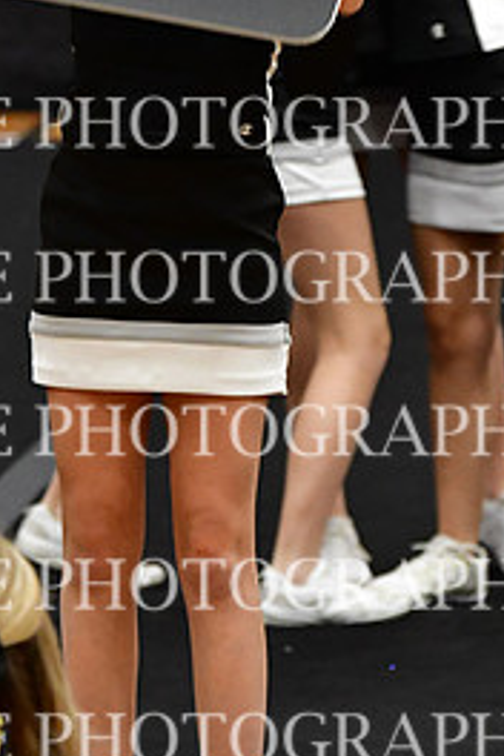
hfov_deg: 2.8
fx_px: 10373
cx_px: 16
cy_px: 46
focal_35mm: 494
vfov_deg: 4.2
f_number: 3.5
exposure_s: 1/500
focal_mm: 150
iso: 4000
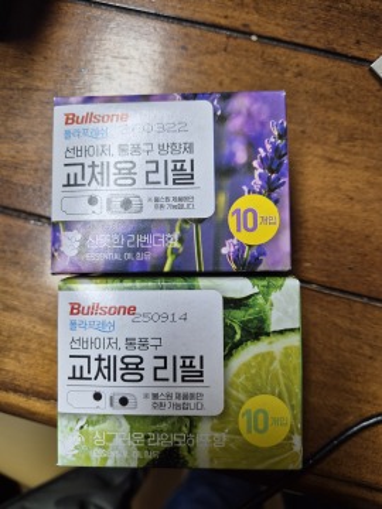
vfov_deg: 73.9
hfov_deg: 58.9
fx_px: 338
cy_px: 254
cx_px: 191
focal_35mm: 23
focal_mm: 5.4
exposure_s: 1/120
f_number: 1.8
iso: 160
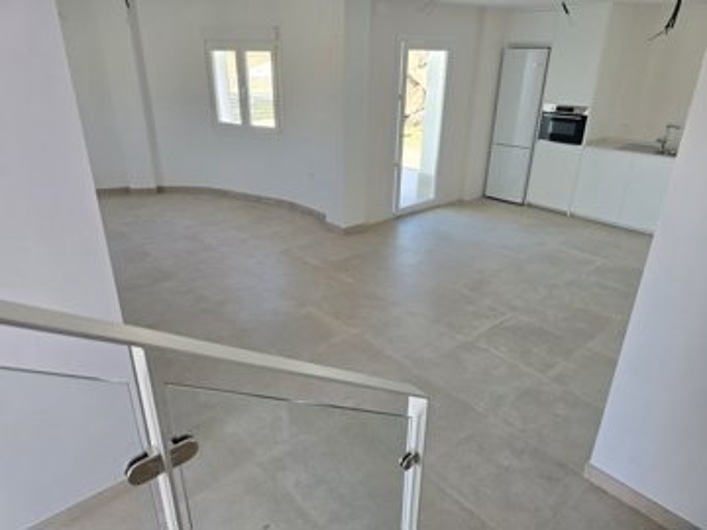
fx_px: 470
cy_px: 265
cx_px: 354
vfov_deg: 58.9
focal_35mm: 23
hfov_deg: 73.9
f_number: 1.7
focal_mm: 6.3
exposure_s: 1/180
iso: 50
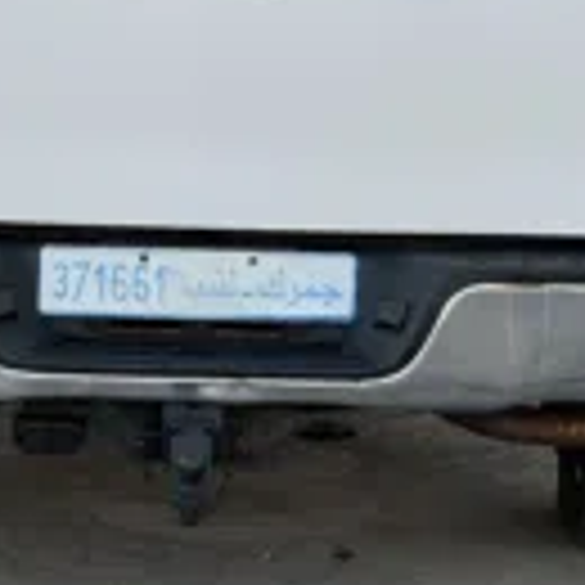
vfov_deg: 8.3
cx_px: 306
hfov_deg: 8.4
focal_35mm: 209
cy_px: 32
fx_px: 3996
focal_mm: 9
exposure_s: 1/99
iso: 50
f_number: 2.8
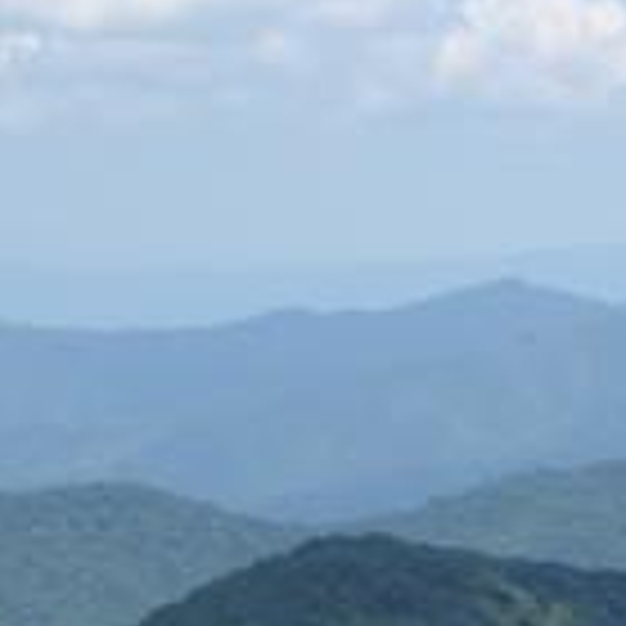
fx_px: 5095
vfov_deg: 7.0
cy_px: 585
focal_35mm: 249
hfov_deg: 6.7
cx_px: 1365
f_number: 4
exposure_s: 1/640
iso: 100
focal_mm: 8.4
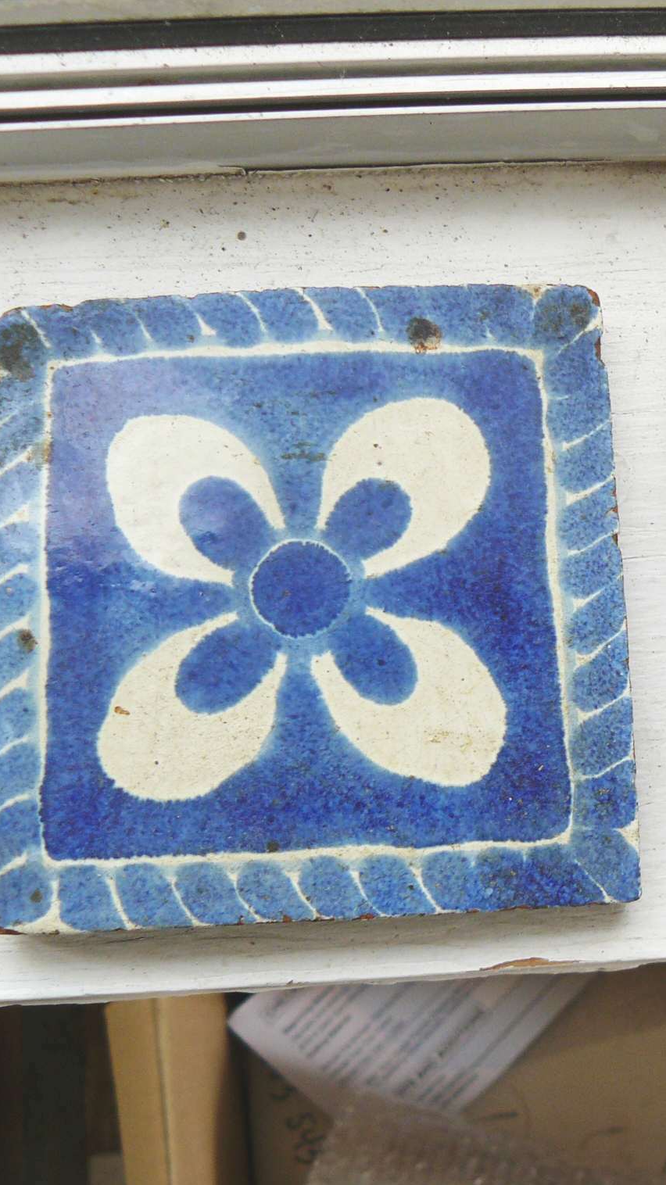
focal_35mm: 53
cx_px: 698
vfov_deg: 39.2
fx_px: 1665
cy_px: 587
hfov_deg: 21.6
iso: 100
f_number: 2.8
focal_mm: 6
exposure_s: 1/60
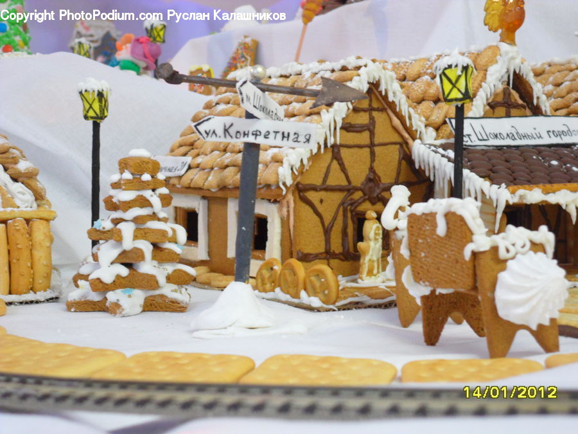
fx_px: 1236
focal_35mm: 74
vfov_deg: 19.9
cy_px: 217
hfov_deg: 26.3
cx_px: 289
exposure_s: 1/10
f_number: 3.9
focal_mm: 13.2
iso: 400
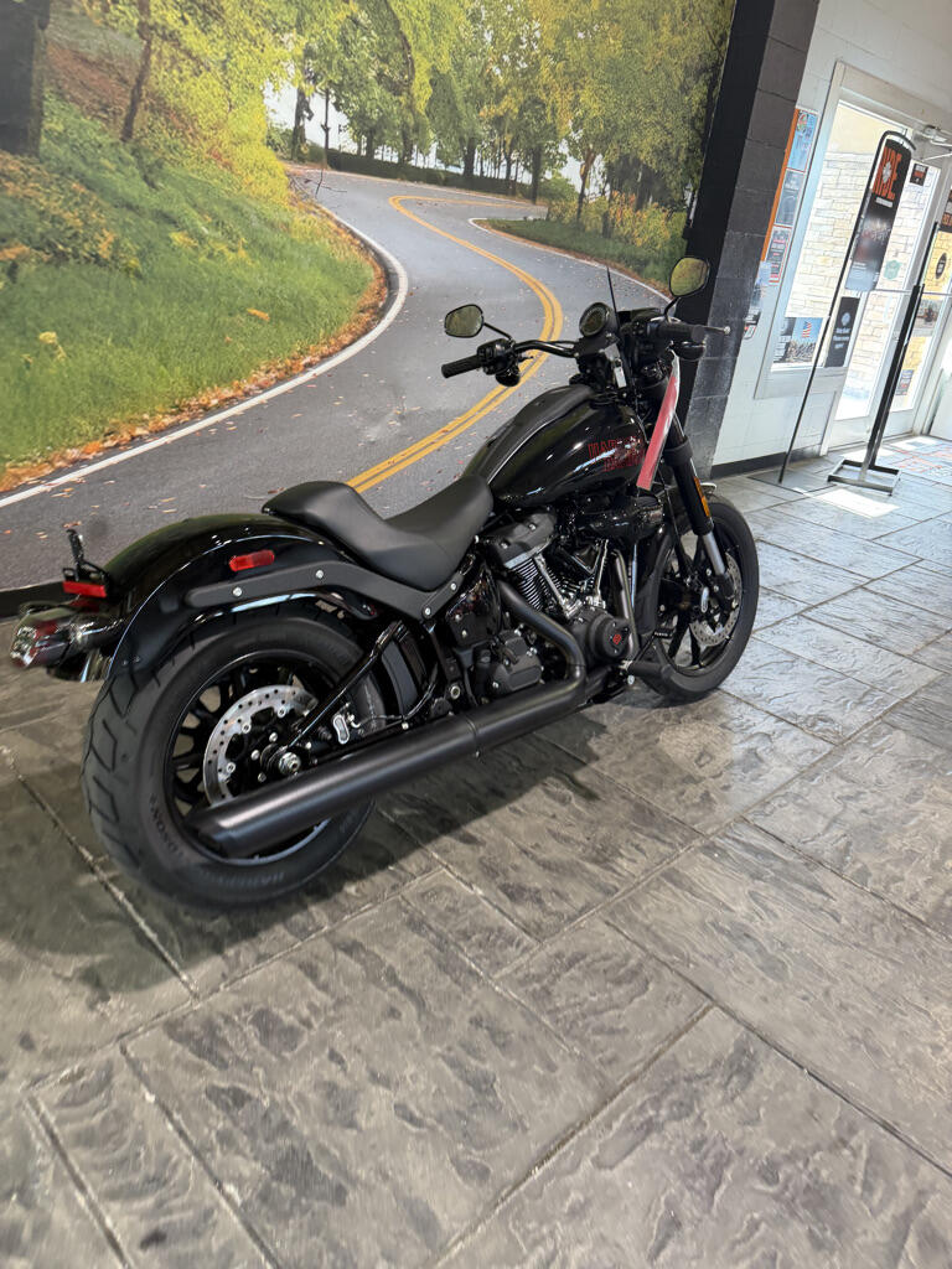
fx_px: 880
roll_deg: -9.9
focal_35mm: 24
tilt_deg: -21.8
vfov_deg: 71.6
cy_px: 634
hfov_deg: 56.8
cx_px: 476
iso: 160
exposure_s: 1/60
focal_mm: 6.76
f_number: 1.78
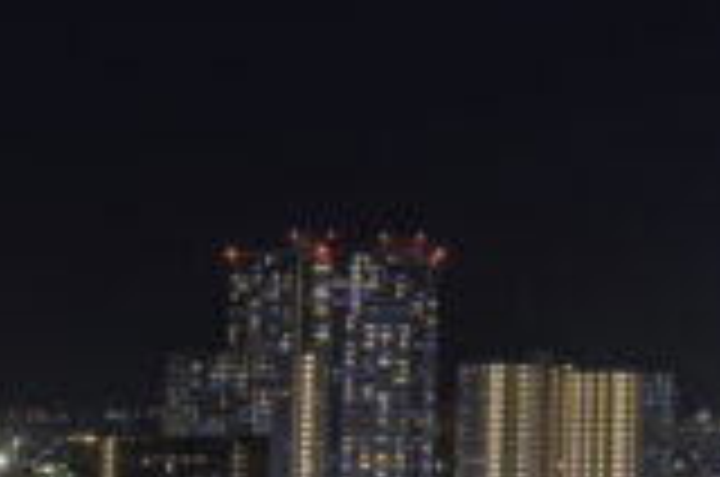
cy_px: -220
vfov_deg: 7.1
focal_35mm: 190
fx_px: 3792
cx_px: 1076
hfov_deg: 10.5
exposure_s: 13
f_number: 18
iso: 100
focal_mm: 38
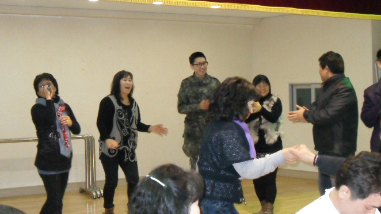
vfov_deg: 20.3
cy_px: 74
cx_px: 164
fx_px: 596
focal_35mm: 59
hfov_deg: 35.4
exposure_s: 1/60
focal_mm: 6.3
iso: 400
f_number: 3.6
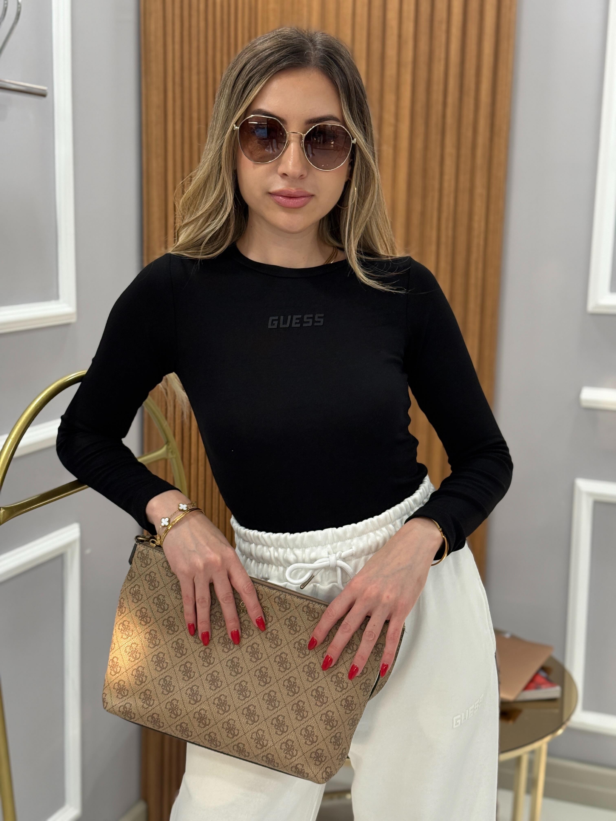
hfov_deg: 30.3
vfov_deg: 39.7
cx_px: 308
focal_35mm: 48
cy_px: 410
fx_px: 1139
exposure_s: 1/100
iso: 200
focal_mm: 6.76
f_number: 1.78
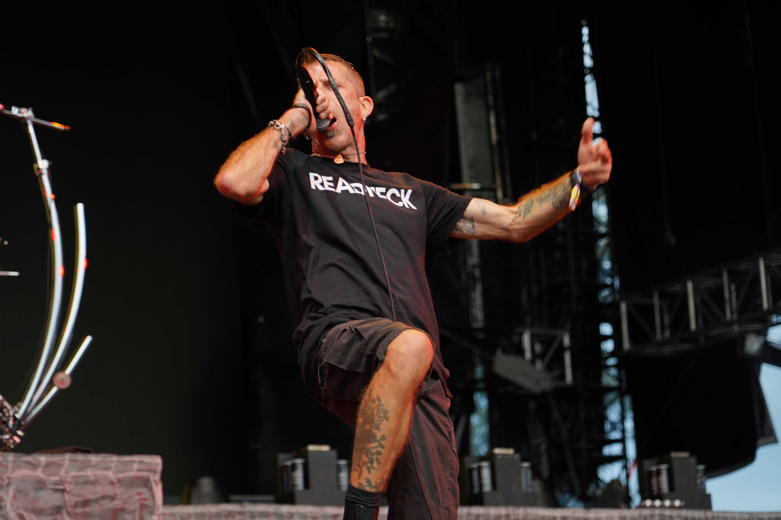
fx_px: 2278
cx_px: 390
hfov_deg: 19.5
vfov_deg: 13.0
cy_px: 260
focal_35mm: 105
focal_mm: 105
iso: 200
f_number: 4
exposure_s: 1/125
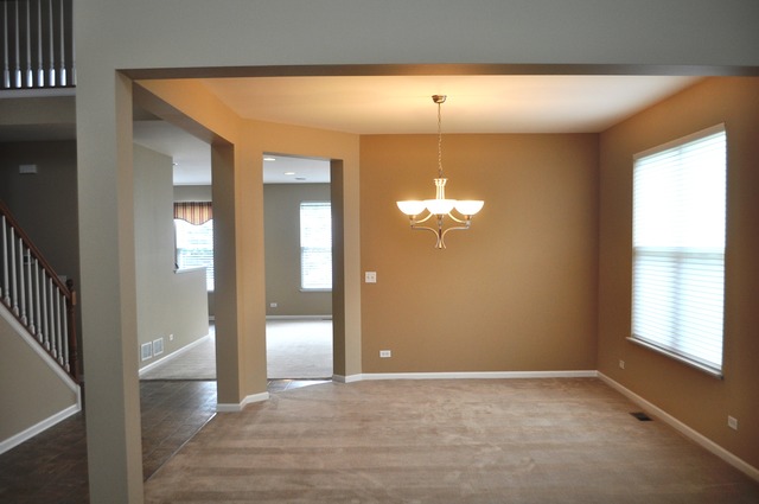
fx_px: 632
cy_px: 252
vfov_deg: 43.5
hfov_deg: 62.0
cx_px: 380
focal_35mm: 30
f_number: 4
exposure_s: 1/60
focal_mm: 20
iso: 400
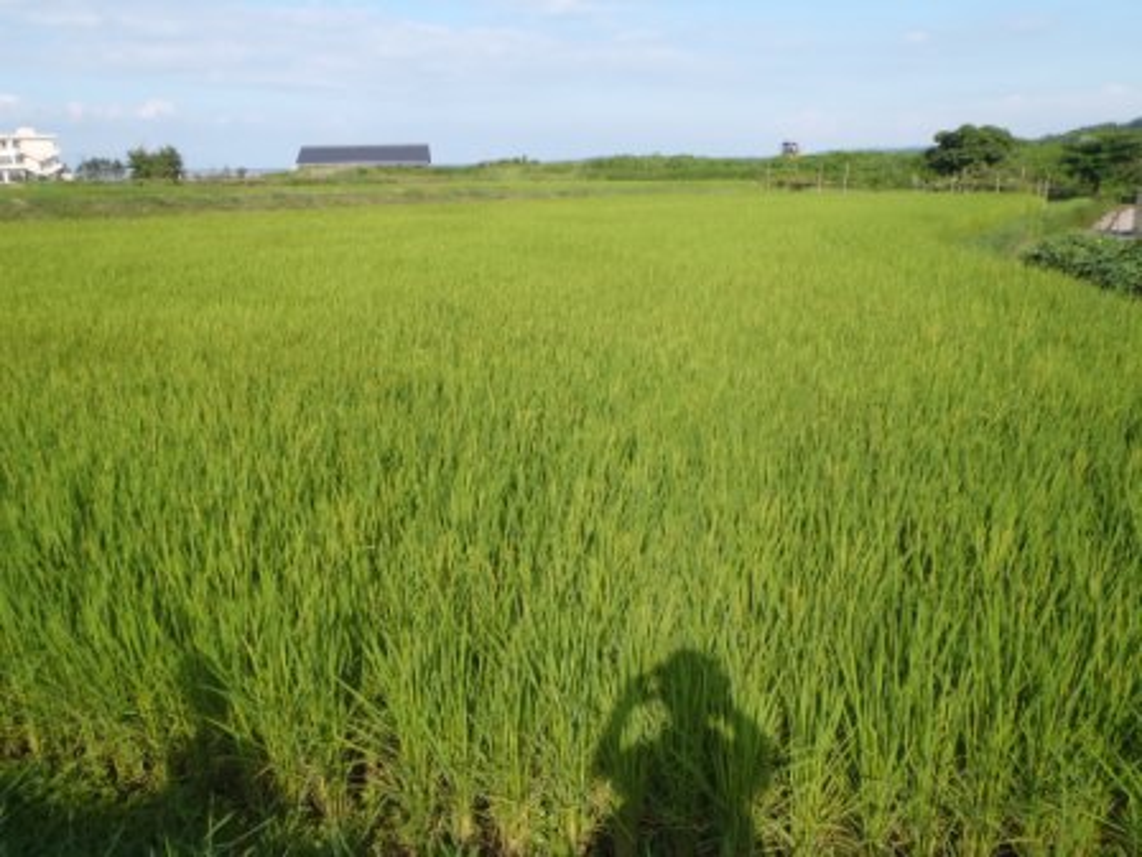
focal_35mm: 28
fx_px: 924
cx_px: 571
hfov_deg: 63.4
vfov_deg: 49.7
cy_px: 428
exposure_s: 1/60
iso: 100
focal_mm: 5
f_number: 10
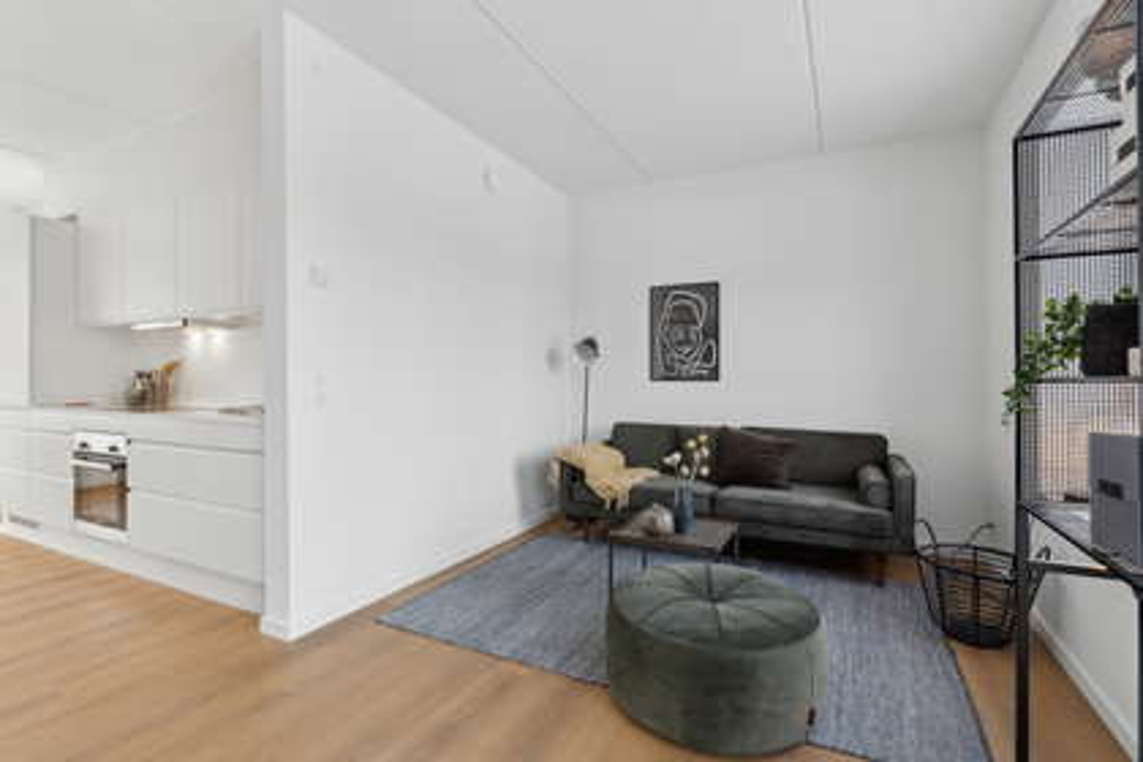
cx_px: 572
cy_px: 381
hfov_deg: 90.0
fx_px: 571
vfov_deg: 67.4
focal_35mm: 18
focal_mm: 12
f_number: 8
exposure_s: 1/13
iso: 200
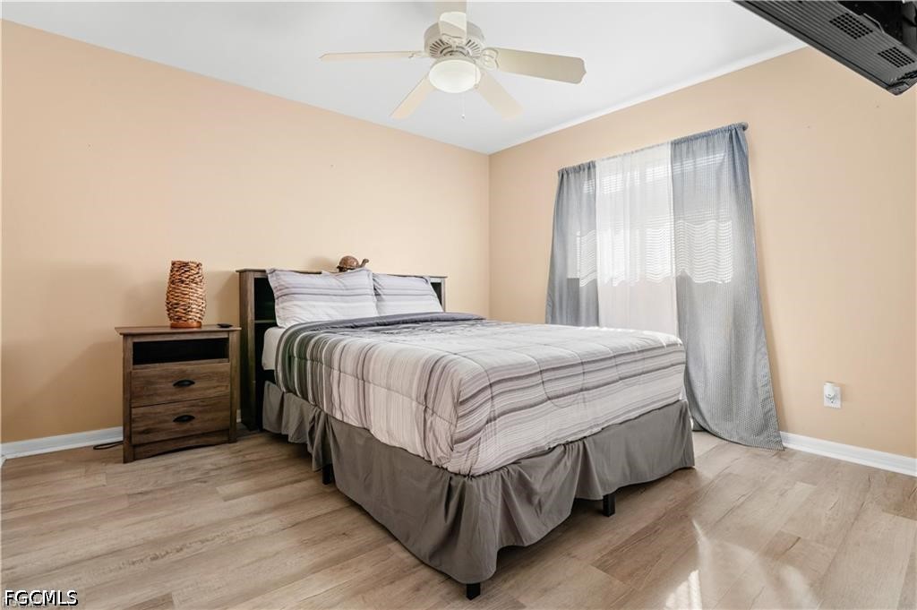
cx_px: 458
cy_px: 305
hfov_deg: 96.8
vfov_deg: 73.7
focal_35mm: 16
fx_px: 407
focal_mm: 16
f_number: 10
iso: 320
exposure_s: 1/6
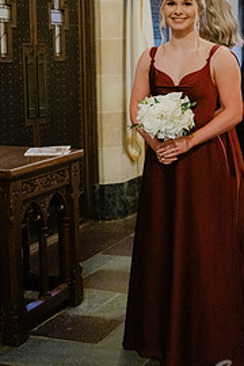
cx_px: 191
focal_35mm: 70
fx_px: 712
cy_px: 150
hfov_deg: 19.3
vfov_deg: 28.8
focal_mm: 42
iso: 10000
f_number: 2.8
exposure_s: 1/160
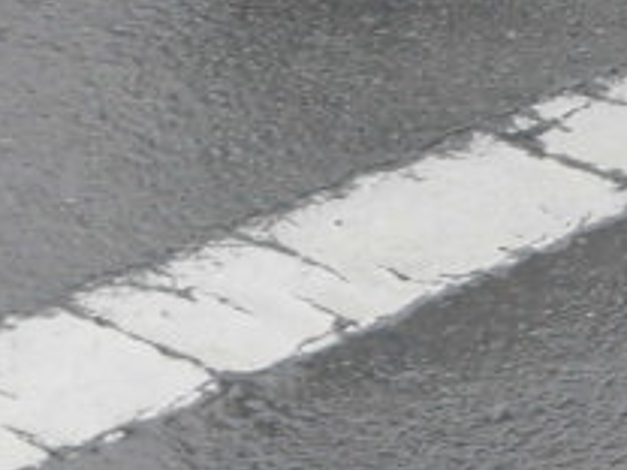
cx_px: 422
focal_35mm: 289
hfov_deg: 6.9
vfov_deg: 5.1
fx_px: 5235
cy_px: 669
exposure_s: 1/60
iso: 200
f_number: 4.7
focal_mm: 16.9
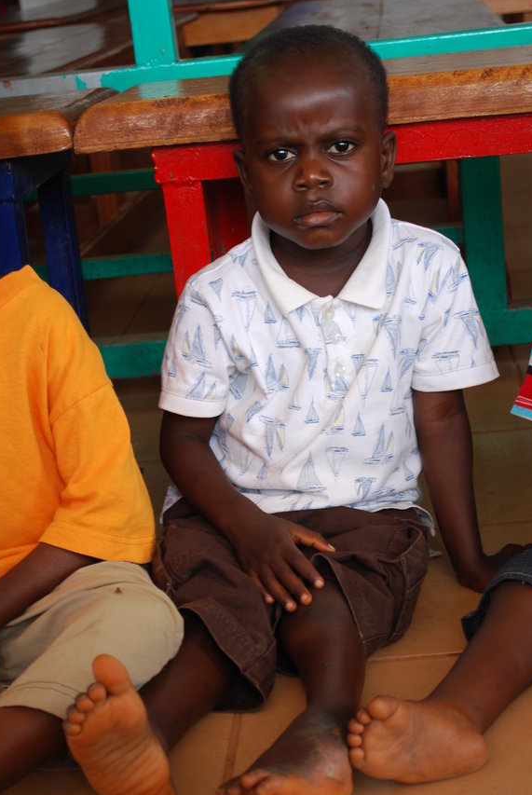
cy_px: 459
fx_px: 1591
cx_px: 296
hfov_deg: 19.0
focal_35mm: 72
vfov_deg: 28.0
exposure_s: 1/30
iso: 200
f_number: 5.3
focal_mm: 40
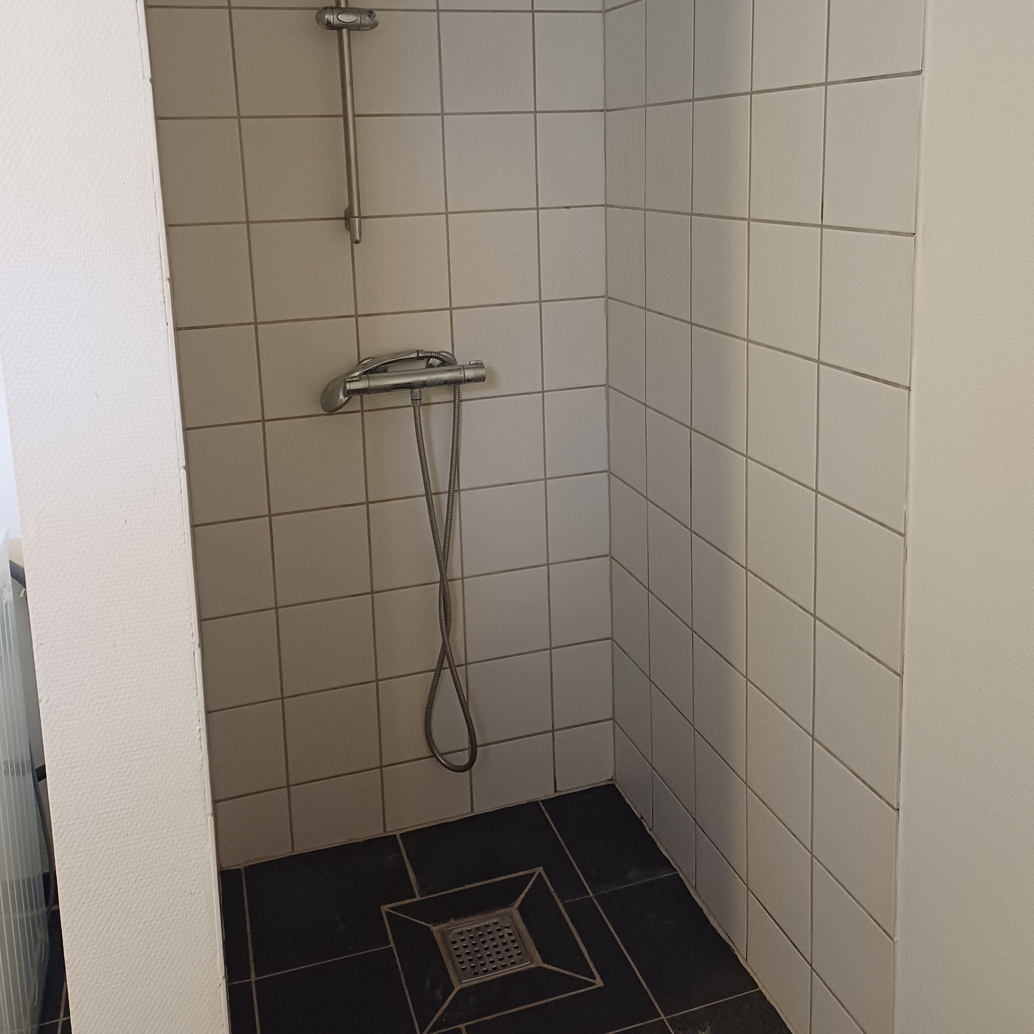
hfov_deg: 52.5
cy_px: 349
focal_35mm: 31
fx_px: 1048
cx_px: 516
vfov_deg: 51.6
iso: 400
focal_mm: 4.65
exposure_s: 1/25
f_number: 1.8
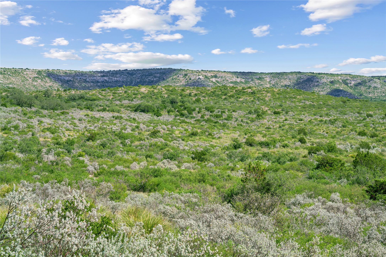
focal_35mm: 89
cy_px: 128
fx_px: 954
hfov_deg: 22.9
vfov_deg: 15.4
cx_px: 193
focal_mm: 89
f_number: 11
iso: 80
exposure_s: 1/100
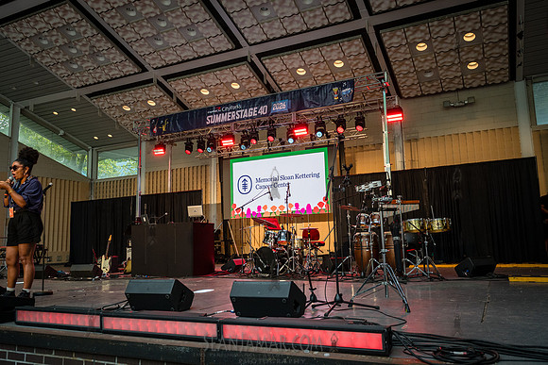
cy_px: 182
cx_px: 274
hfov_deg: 61.7
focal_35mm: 30
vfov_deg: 43.4
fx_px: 459
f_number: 4.5
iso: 1000
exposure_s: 1/500
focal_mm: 28
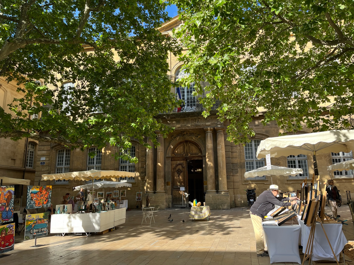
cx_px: 177
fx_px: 266
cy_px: 132
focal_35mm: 26
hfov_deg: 67.3
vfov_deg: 53.0
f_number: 1.6
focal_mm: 5.1
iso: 50
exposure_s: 1/672
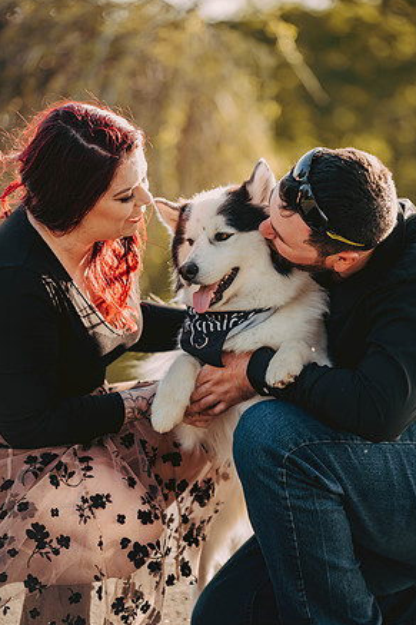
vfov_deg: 14.8
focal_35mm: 139
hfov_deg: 9.9
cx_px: 213
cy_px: 307
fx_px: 2411
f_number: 2.8
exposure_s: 1/640
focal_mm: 135
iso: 400
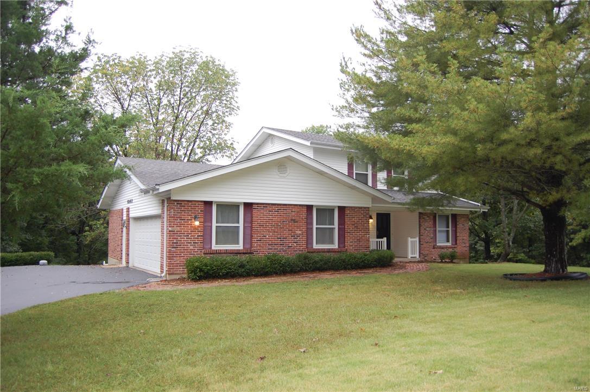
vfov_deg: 47.8
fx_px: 442
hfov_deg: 67.4
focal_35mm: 27
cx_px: 295
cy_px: 196
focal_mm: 18
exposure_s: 1/100
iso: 400
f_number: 3.5
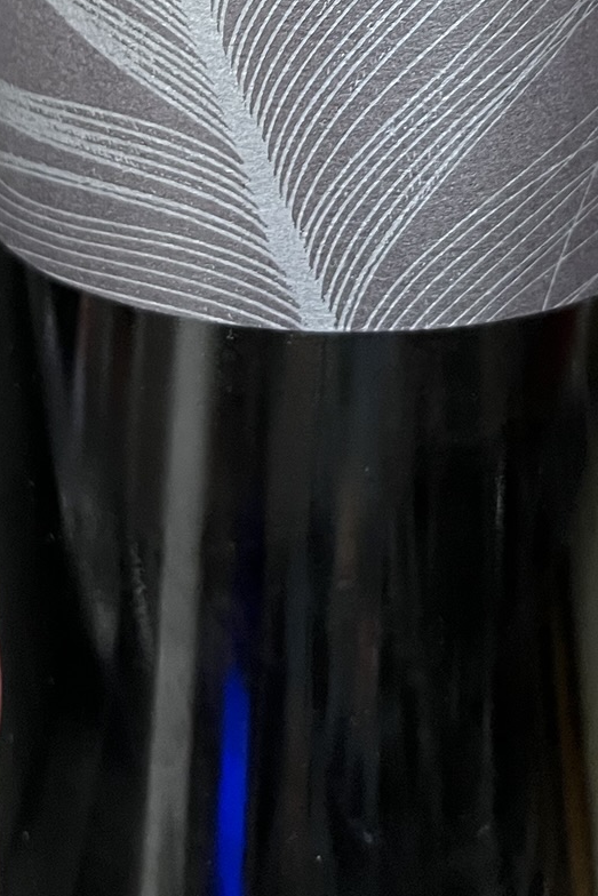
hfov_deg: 19.7
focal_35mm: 69
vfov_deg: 26.6
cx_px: 303
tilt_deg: -52.5
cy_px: -120
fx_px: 1718
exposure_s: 1/60
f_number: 1.5
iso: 500
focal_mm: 5.7
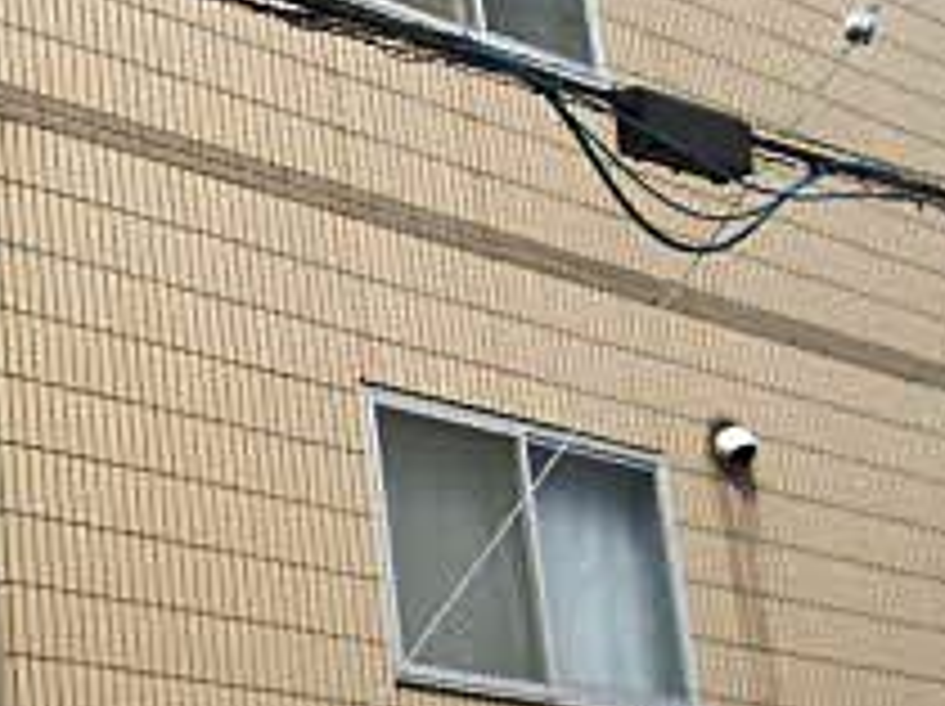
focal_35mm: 116
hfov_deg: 16.7
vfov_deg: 12.7
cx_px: 40
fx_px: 3163
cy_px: 418
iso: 64
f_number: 8
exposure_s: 1/160
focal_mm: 7.9
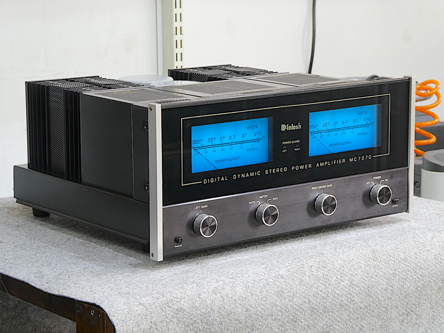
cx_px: 222
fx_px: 1360
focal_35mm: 106
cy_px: 166
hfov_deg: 18.5
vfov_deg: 14.0
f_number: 5.1
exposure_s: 1/10
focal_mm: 19
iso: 200
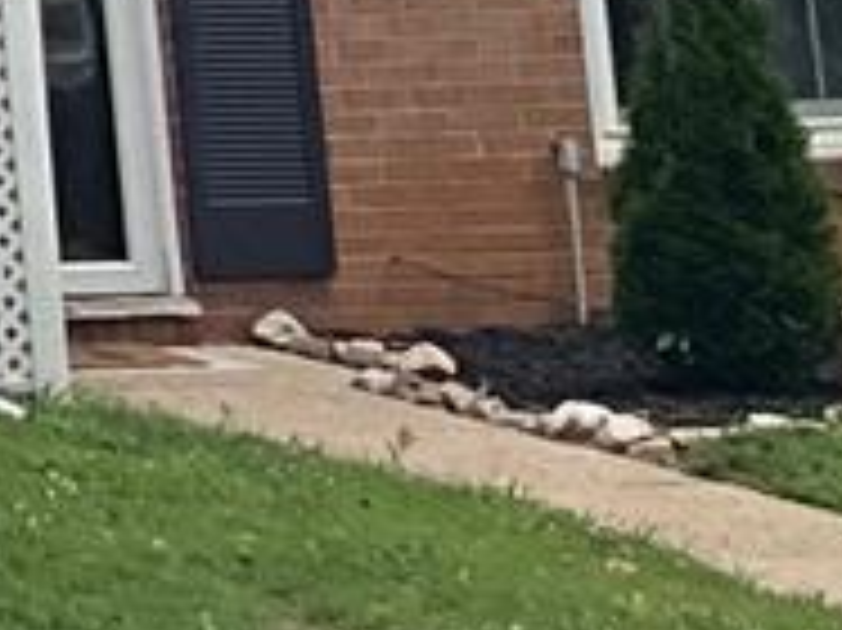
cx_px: -2080
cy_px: -1094
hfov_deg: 7.3
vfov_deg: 6.2
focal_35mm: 223
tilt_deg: +11.6
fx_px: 5421
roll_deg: +1.8
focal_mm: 3
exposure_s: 1/1250
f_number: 1.8
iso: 25
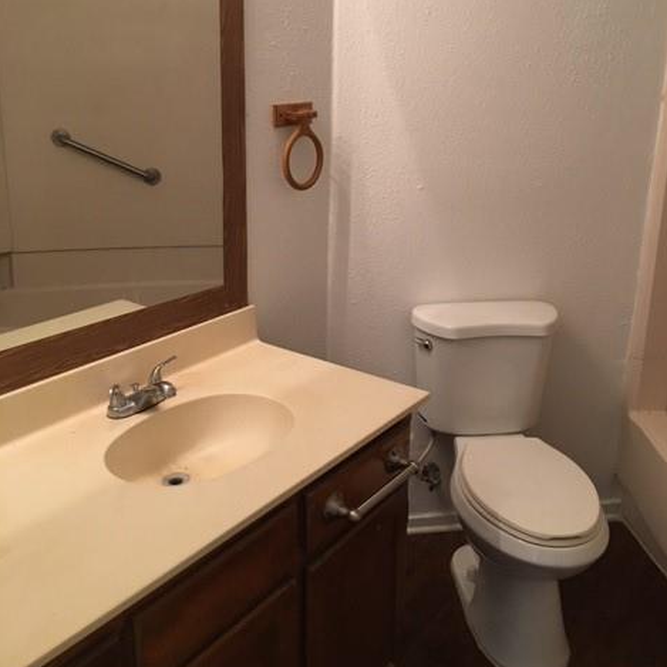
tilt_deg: -12.6
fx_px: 763
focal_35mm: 35
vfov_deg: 46.8
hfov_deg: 47.2
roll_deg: -1.4
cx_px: 337
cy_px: 246
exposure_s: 1/15
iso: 64
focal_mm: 4.15
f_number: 2.2
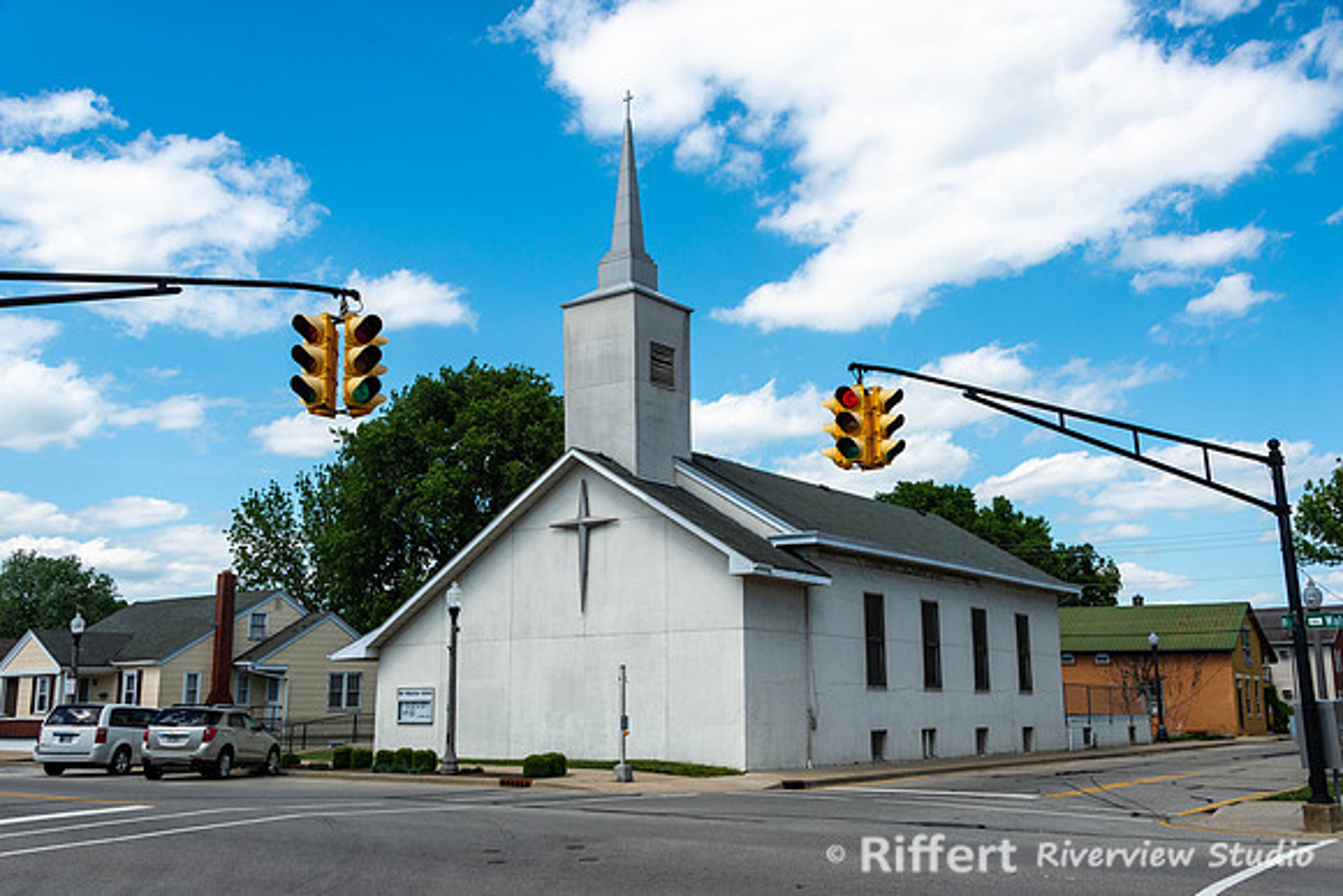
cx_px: 672
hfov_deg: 54.4
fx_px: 1306
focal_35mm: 35
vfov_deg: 37.9
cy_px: 448
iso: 100
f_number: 9
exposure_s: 1/320
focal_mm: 35
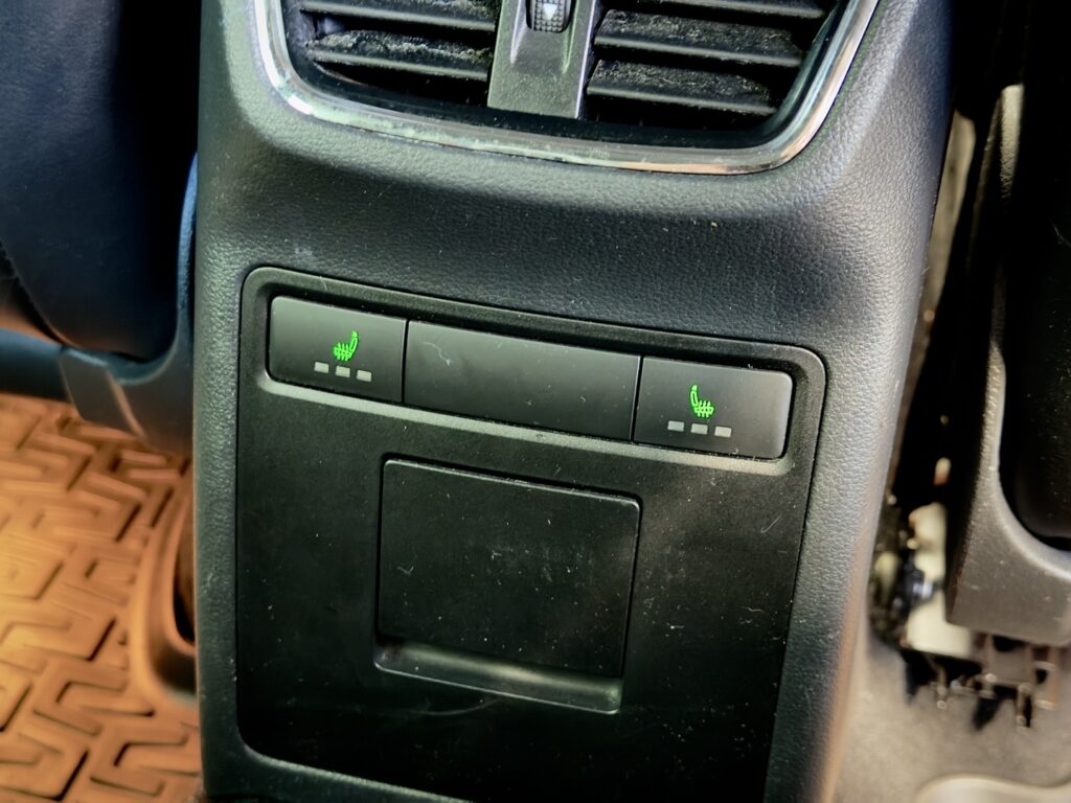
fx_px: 1485
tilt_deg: -39.8
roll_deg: -0.2
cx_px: 536
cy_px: 402
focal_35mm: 48
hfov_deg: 39.7
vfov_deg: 30.3
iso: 640
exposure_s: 1/2
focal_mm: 6.76
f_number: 1.78
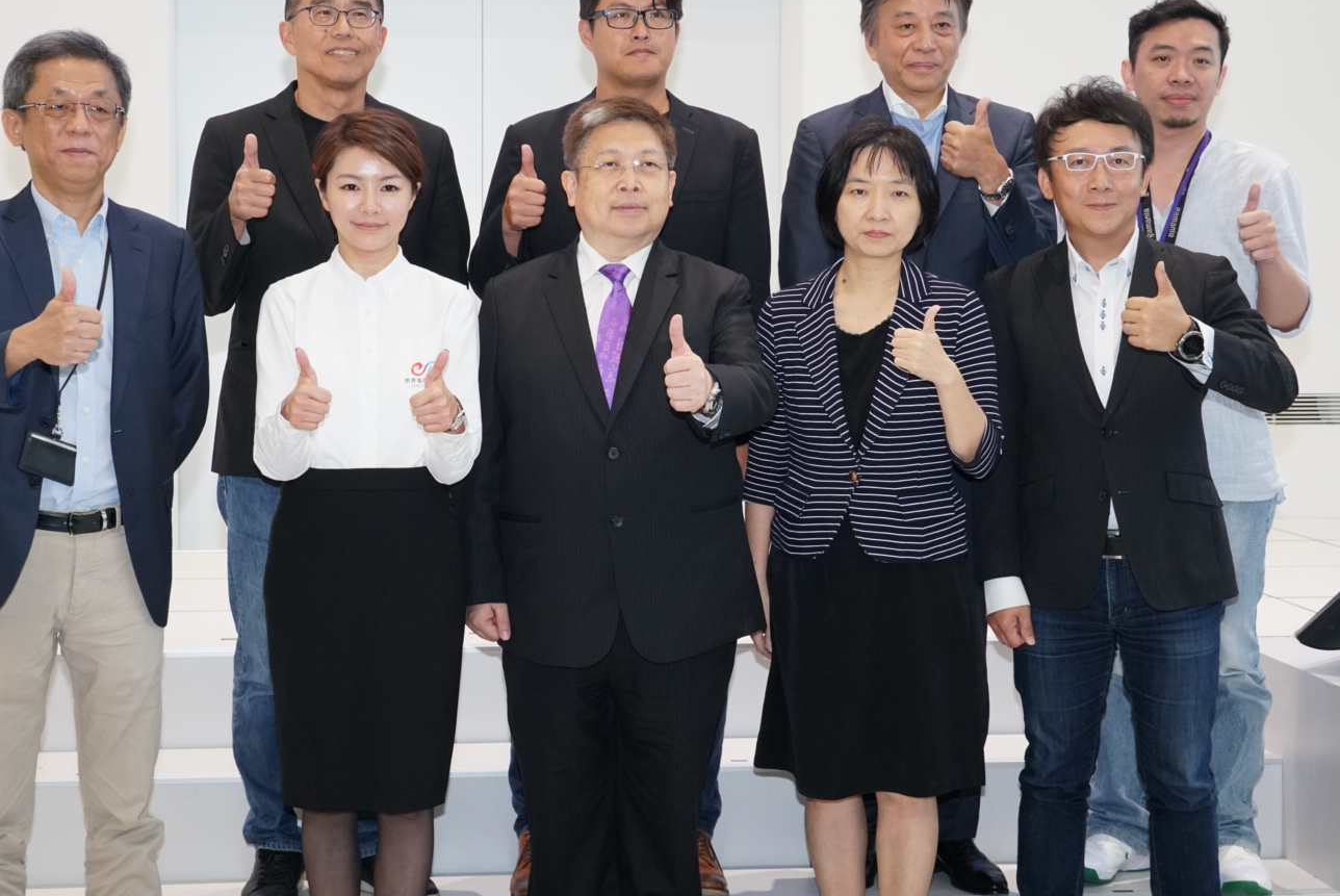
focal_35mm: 64
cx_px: 591
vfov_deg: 21.2
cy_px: 351
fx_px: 2384
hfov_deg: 31.4
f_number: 4.5
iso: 1000
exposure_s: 1/60
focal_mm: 34
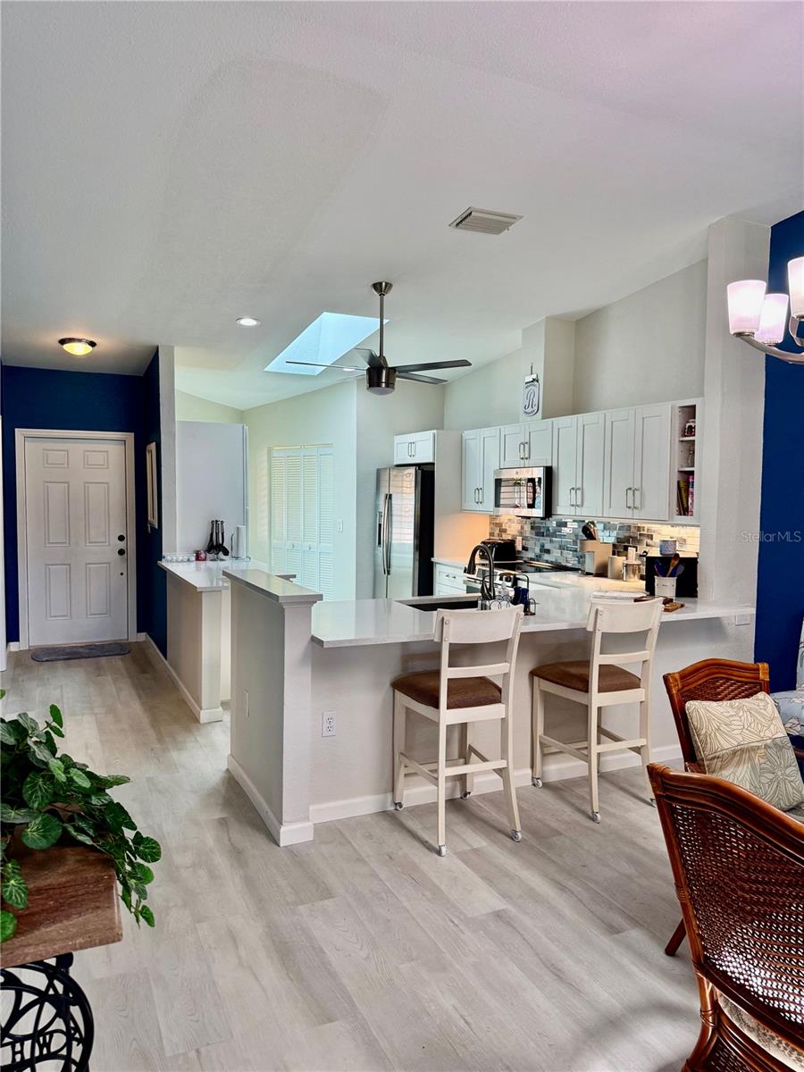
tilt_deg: -3.5
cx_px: 402
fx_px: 743
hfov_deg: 56.8
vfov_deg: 71.6
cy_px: 536
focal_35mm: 24
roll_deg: -1.1
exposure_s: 1/151
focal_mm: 6.76
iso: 125
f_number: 1.78
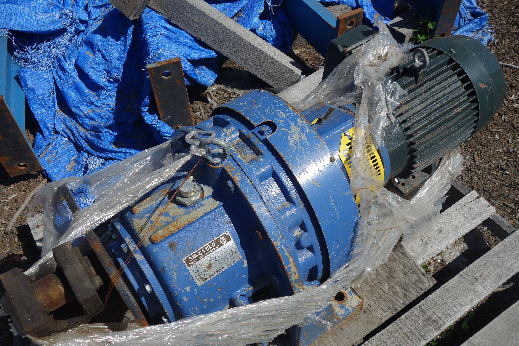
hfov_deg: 54.4
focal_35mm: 35
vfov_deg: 37.9
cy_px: 173
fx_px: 505
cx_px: 260
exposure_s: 1/800
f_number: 6.3
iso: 125
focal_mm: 12.94
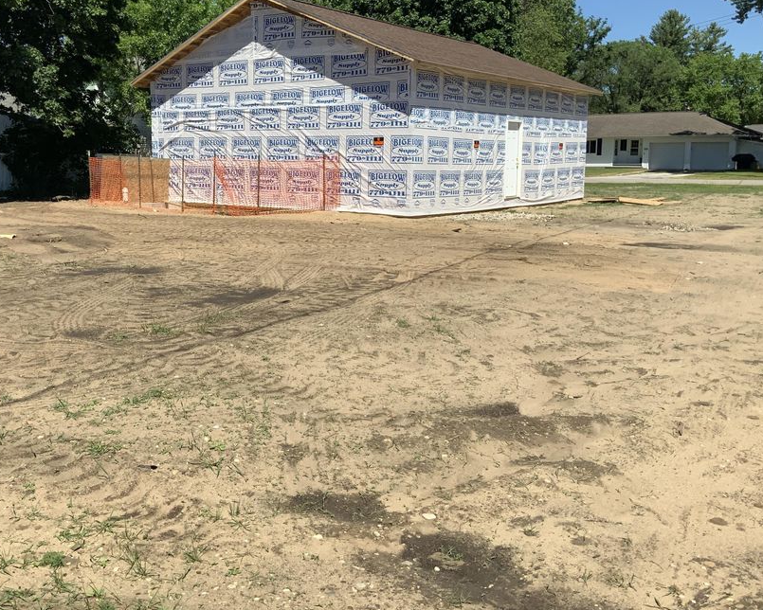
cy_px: 263
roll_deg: +0.3
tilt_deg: -6.2
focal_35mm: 36
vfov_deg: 41.1
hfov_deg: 50.0
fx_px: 813
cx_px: 304
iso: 16
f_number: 1.8
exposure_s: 1/2320
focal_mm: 3
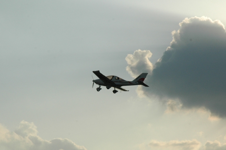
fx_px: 659
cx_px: 113
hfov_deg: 19.5
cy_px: 75
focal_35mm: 105
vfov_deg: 13.0
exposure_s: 1/800
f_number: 14
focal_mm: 70
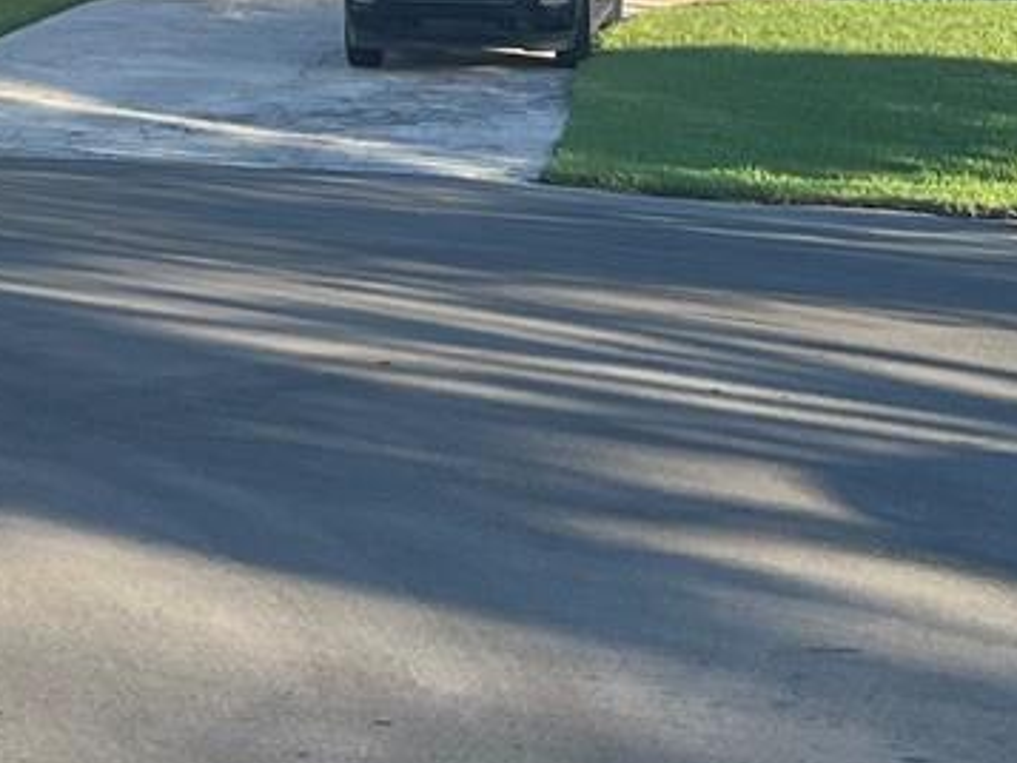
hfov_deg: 13.2
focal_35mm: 149
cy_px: 444
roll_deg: -0.1
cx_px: 618
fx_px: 4379
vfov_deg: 10.0
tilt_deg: -7.6
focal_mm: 5.7
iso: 50
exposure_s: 1/1972
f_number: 1.5
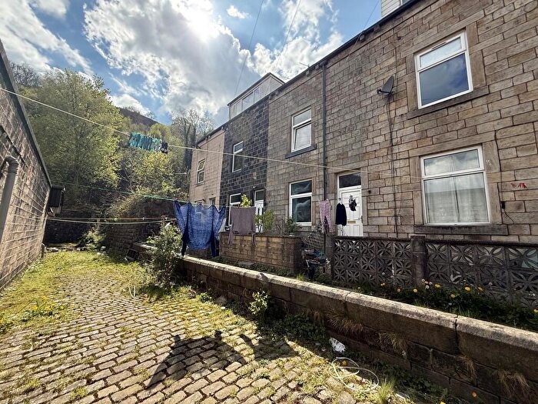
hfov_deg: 102.1
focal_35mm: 14
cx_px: 269
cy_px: 202
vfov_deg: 85.7
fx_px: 218
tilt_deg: +9.7
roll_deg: -1.7
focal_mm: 2.22
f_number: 2.2
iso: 64
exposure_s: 1/1534
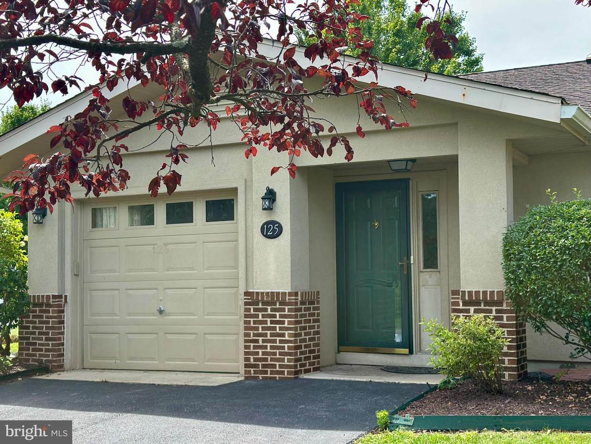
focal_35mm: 48
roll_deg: -1.1
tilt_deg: +4.2
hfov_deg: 39.6
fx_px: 820
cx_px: 296
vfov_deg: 30.3
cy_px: 222
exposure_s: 1/1395
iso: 80
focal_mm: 6.86
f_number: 1.78
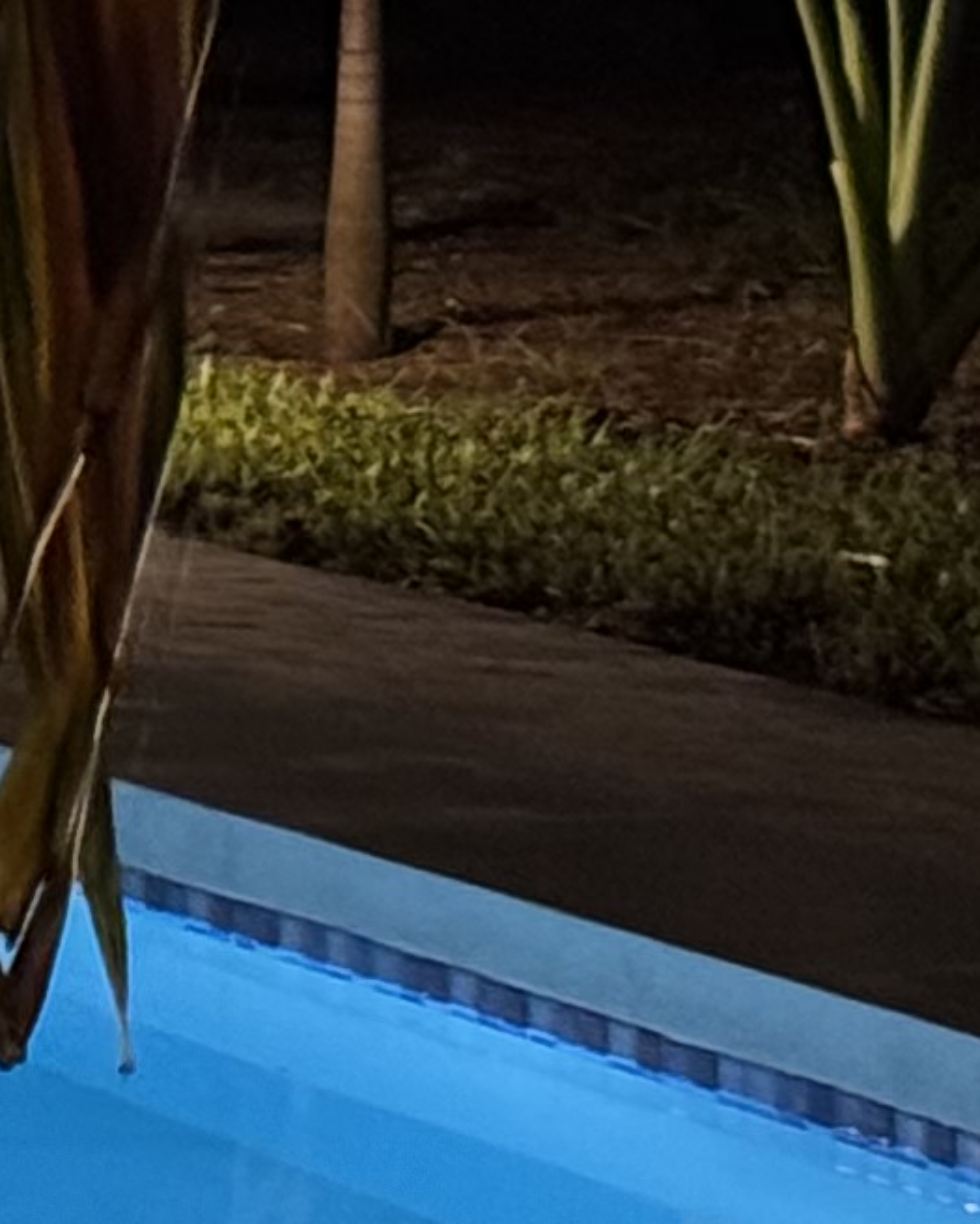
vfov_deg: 6.7
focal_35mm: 288
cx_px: -2244
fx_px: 10439
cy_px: 254
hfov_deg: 5.0
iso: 500
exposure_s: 1/25
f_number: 1.78
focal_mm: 6.76
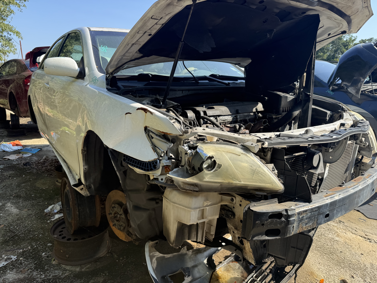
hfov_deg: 71.6
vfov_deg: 56.8
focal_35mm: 24
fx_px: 261
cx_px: 188
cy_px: 142
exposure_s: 1/1361
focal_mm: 6.76
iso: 80
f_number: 1.78
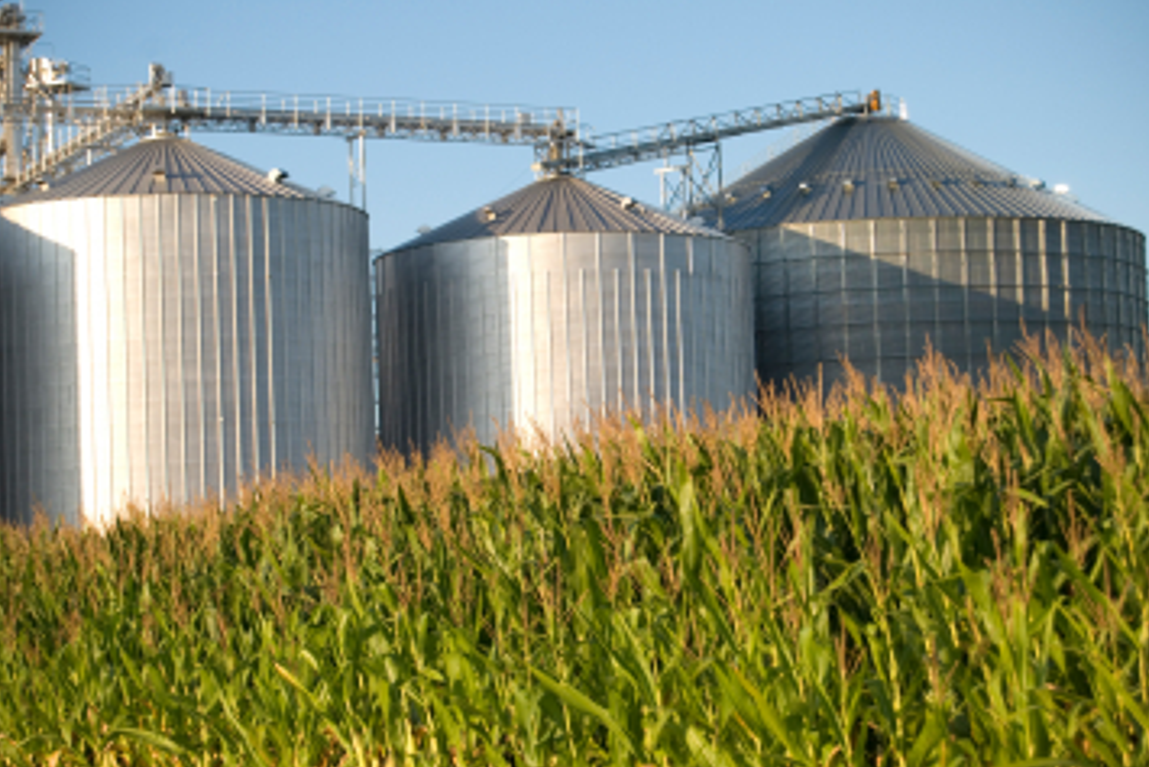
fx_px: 3148
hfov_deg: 20.7
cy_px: 364
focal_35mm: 99
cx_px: 583
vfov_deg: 13.9
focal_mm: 55
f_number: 7.1
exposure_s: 1/200
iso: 200
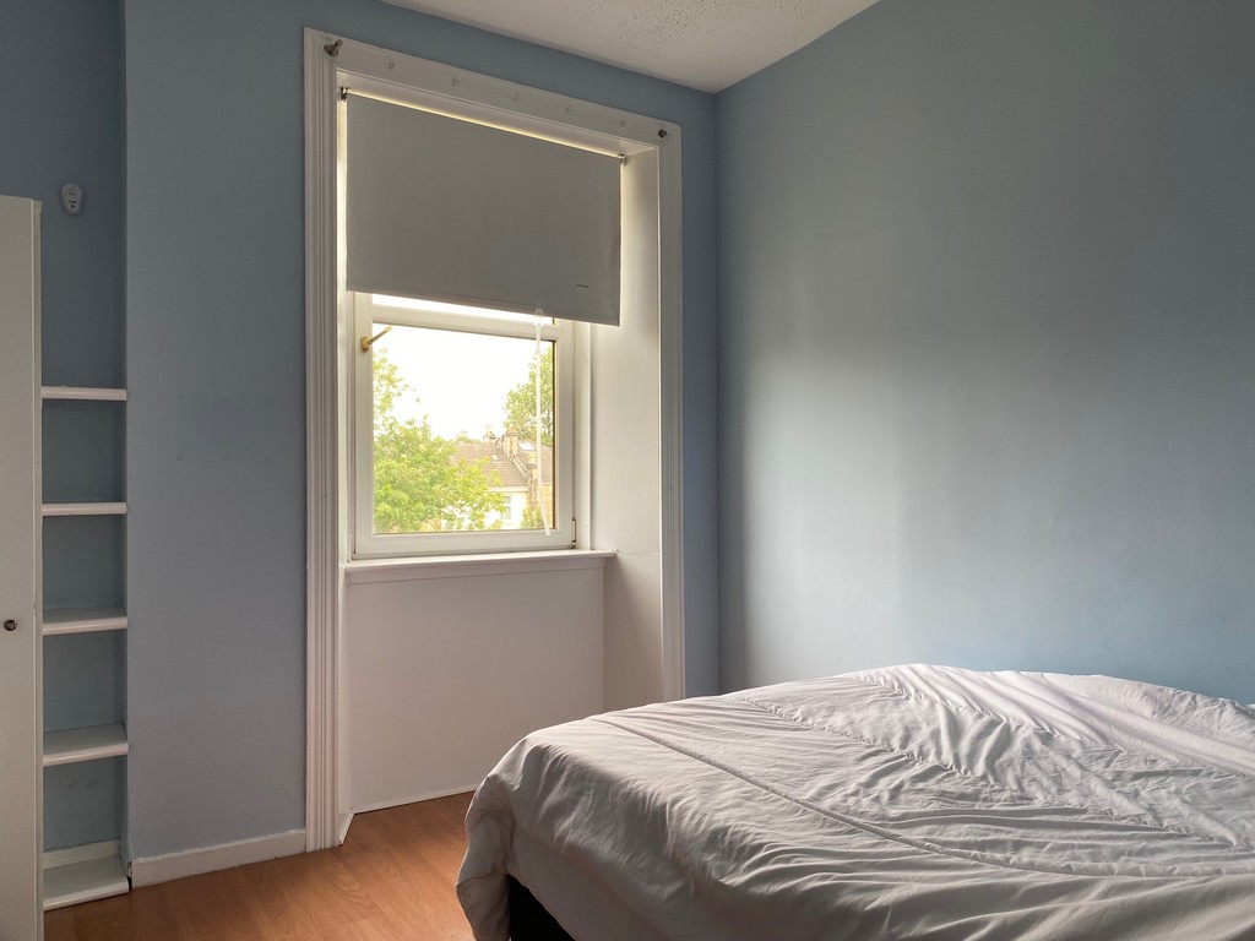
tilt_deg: +0.3
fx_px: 943
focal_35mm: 26
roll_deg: +0.0
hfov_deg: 67.3
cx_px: 628
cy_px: 470
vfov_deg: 53.1
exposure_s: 1/122
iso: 50
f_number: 1.8
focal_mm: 4.25
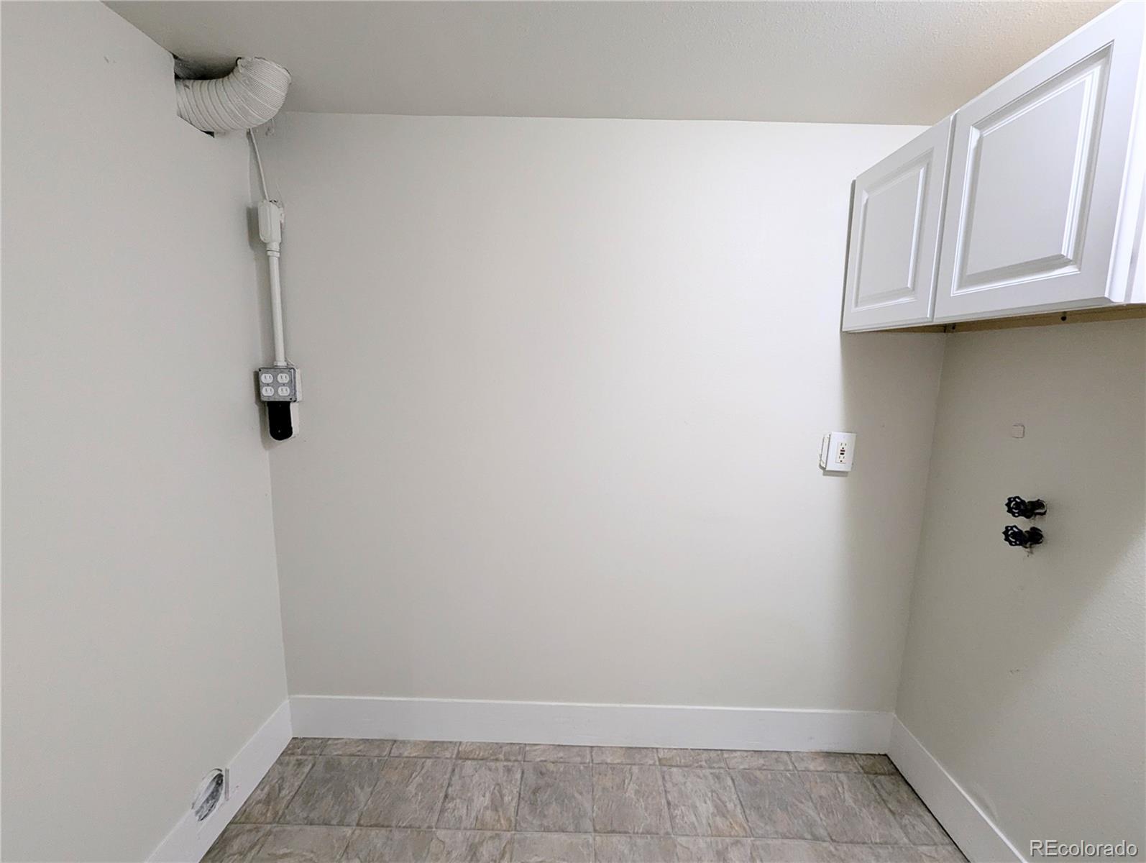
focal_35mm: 13
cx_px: 573
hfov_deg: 106.1
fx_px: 431
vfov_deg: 90.1
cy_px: 432
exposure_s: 1/24
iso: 49
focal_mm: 1.95
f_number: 2.2
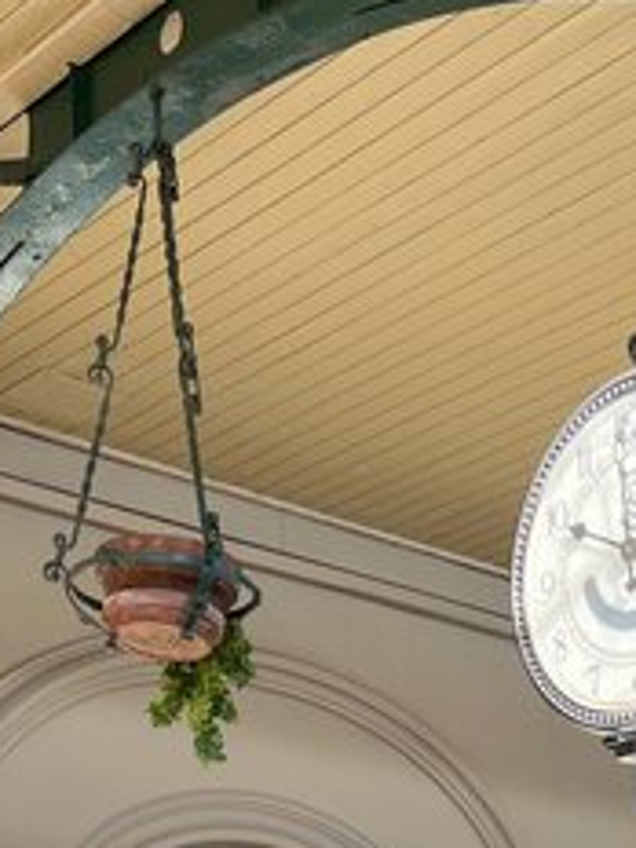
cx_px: 665
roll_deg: +1.3
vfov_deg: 20.4
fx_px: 2107
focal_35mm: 86
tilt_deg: +3.3
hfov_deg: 16.7
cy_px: 1166
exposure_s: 1/476
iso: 50
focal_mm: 5.7
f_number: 1.5
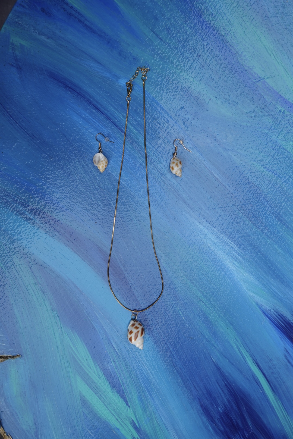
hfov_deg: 33.4
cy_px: 220
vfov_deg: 48.4
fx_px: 488
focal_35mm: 40
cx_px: 146
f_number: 4
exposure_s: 1/250
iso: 125
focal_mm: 14.85
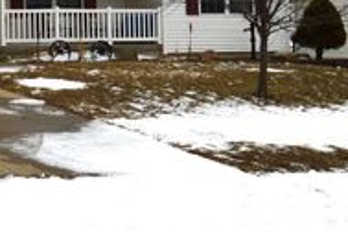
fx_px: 918
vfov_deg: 14.1
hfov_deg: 19.8
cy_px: -17
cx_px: -101
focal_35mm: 95
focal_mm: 24
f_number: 11
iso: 125
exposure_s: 1/500
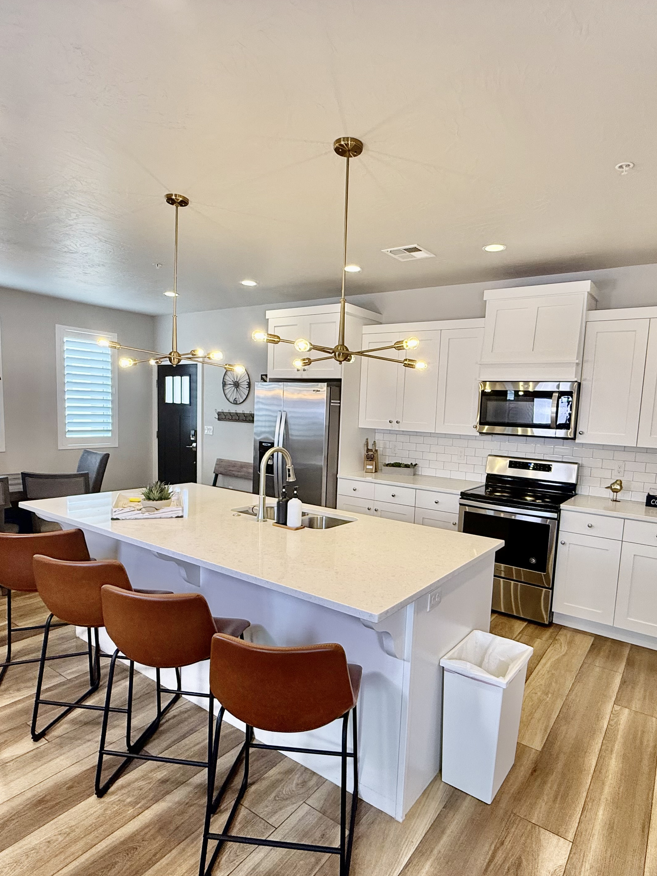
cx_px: 366
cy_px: 464
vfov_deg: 81.7
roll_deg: -2.7
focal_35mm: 20
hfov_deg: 65.8
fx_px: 506
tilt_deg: -6.9
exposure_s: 1/120
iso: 125
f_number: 2.2
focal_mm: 2.22
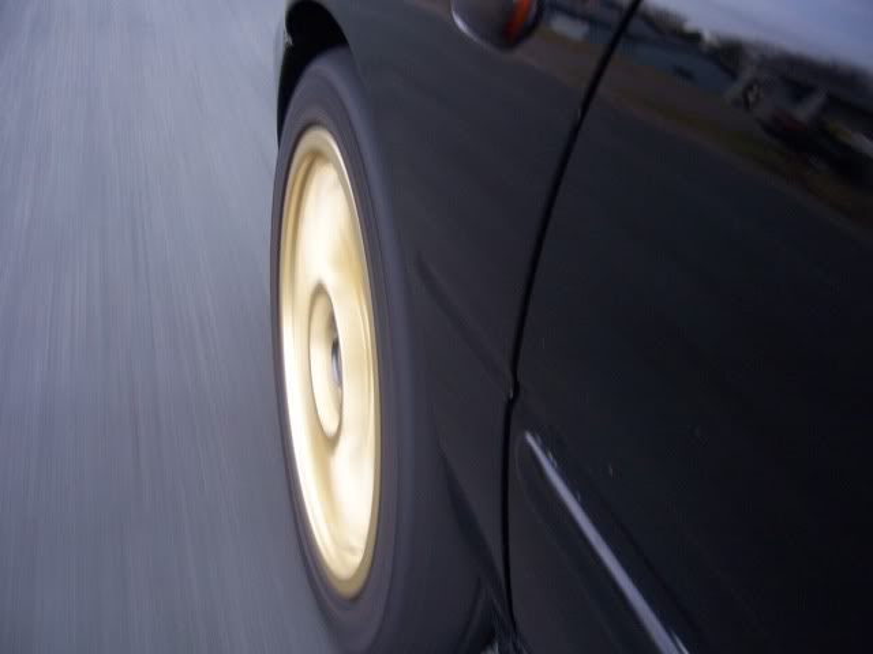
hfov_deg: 51.4
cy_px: 327
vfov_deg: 39.7
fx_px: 908
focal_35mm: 36
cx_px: 436
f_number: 3
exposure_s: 1/30
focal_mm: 6
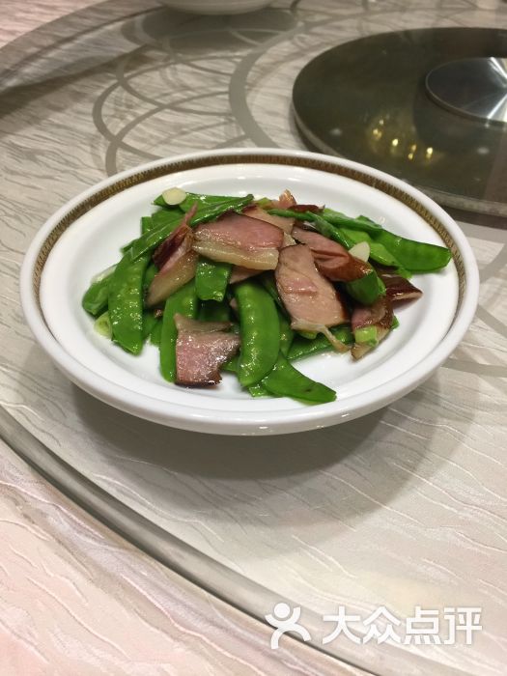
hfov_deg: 48.2
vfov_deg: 61.7
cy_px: 338
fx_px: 566
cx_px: 254
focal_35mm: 29
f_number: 2.2
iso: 50
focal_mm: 4.15
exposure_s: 1/33
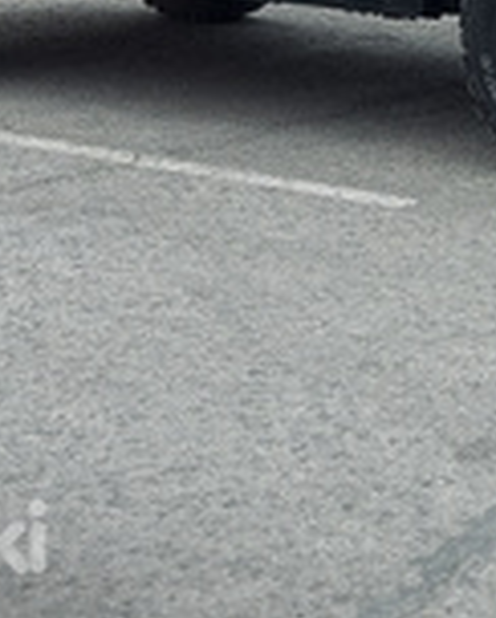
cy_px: -337
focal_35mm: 154
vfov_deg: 11.9
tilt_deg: -1.2
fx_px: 2820
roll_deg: -0.4
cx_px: 405
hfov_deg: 10.0
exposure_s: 1/121
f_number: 1.78
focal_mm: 6.86
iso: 100
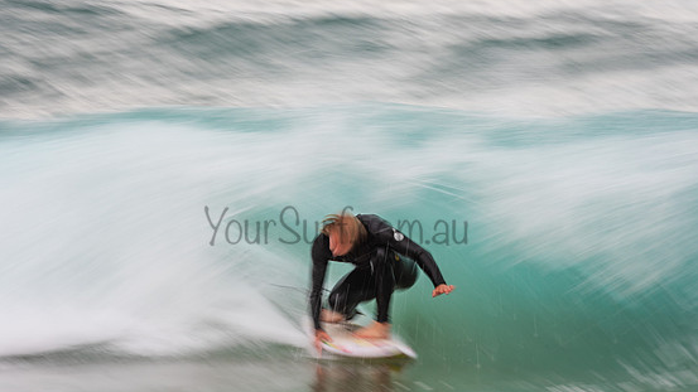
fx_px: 10160
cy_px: 215
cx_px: 334
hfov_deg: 3.9
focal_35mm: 549
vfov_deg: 2.2
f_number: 14
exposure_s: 1/20
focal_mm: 500
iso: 64
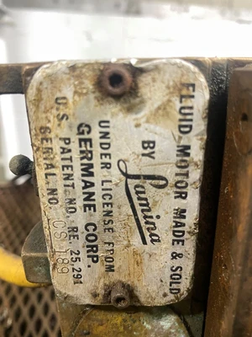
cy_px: 168
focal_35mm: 26
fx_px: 252
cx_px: 126
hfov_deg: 53.1
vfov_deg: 67.3
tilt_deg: -22.9
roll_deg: -1.4
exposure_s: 1/60
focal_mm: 4.25
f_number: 1.8
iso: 200
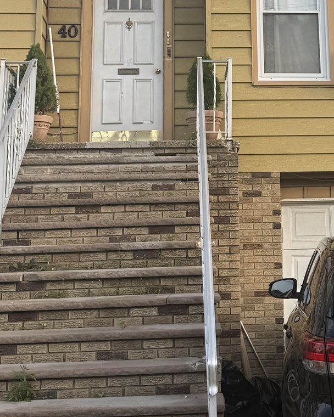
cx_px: 263
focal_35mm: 71
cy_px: 37
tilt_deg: +16.9
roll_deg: +1.6
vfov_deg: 25.9
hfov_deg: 21.3
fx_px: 877
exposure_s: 1/772
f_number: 1.78
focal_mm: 6.76
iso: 80
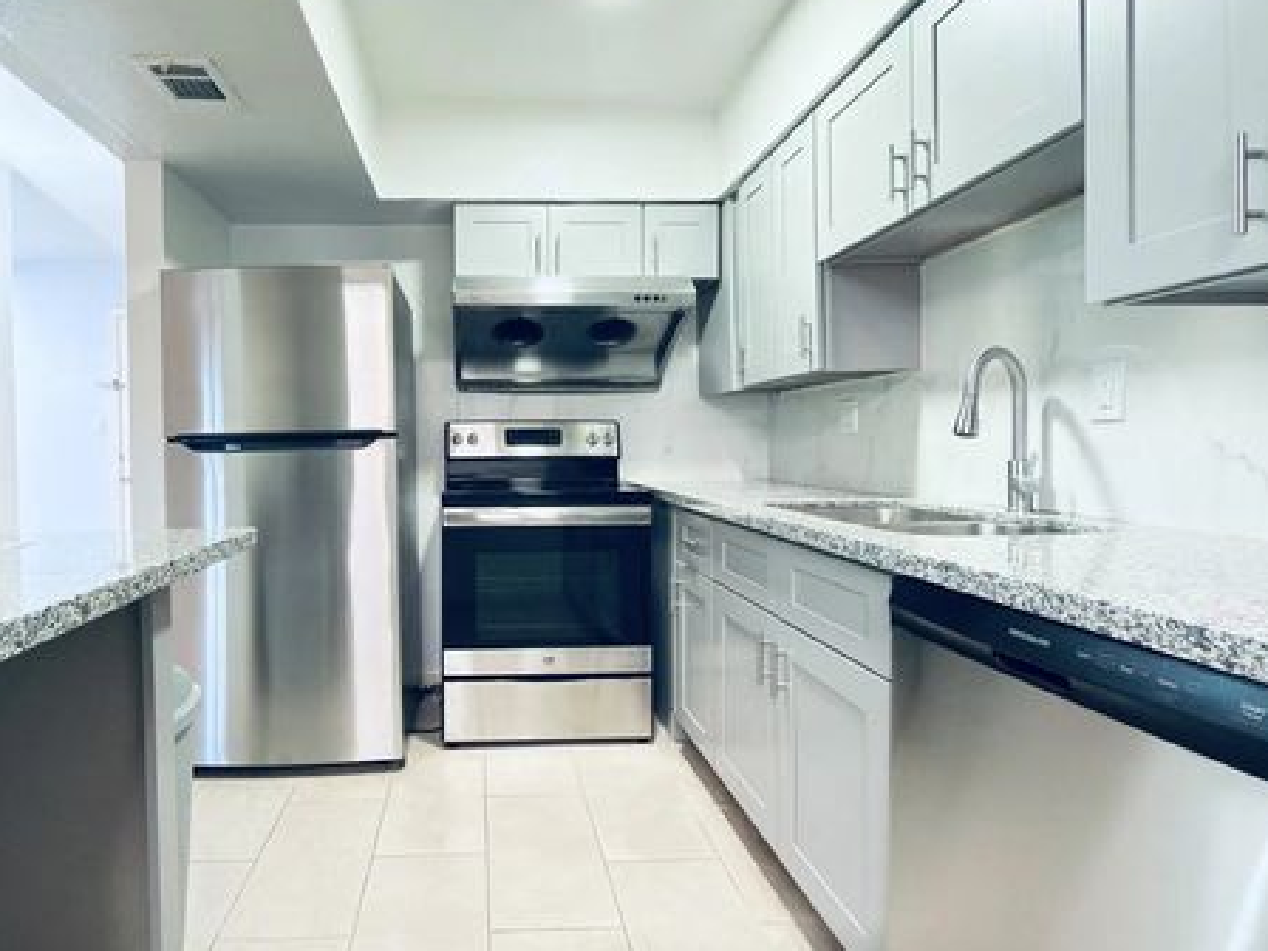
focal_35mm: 20
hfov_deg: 80.6
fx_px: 733
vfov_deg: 66.0
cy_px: 459
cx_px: 495
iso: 320
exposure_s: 1/24
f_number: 2.2
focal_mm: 2.22
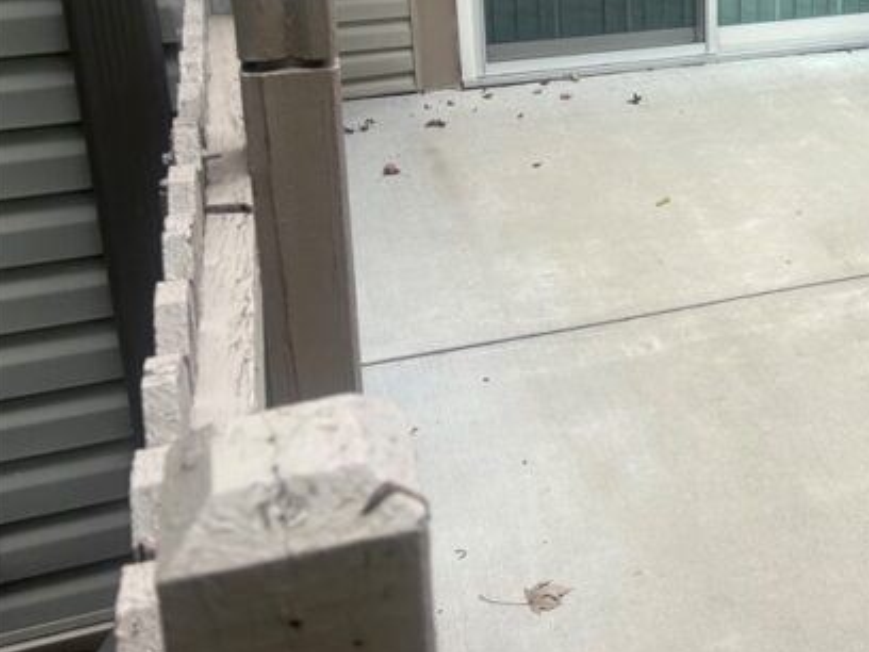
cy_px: 75
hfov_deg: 34.5
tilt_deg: -17.7
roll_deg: -1.4
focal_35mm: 51
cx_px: 843
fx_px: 1280
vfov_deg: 27.6
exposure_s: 1/973
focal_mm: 5.96
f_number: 1.6
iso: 50
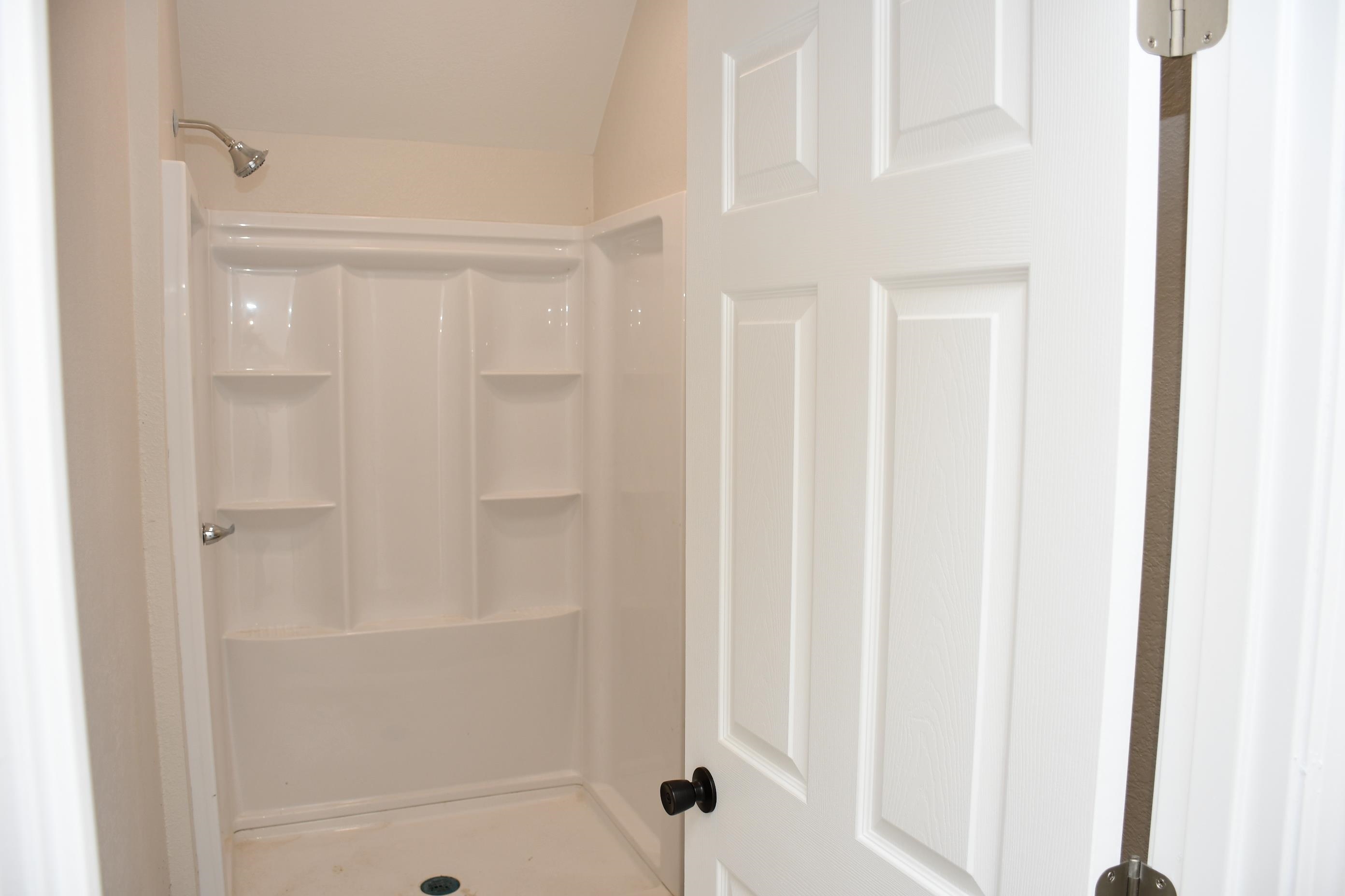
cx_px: 672
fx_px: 1009
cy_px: 448
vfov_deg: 47.9
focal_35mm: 27
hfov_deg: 67.4
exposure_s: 1/80
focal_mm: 18
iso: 200
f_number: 4.5
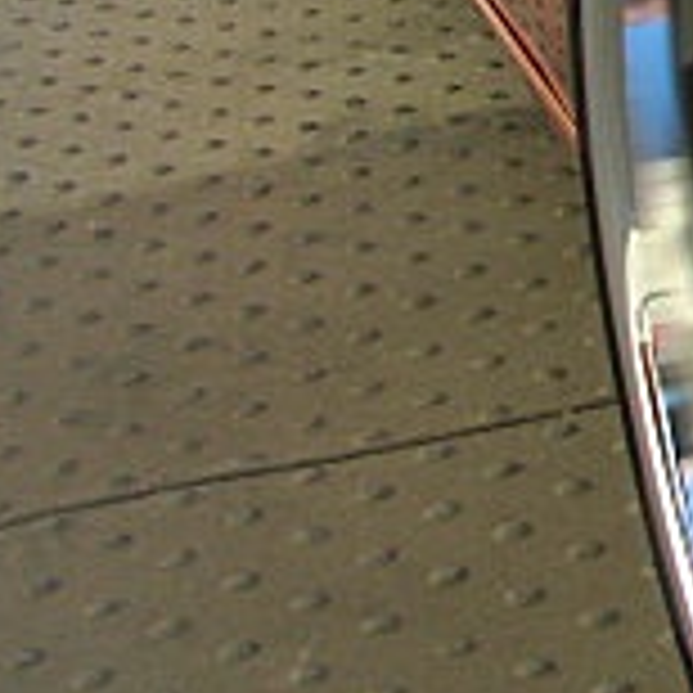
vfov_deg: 12.9
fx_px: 2990
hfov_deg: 12.0
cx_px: 1318
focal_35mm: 132
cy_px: -153
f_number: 2.8
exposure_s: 1/400
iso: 50
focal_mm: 6.3
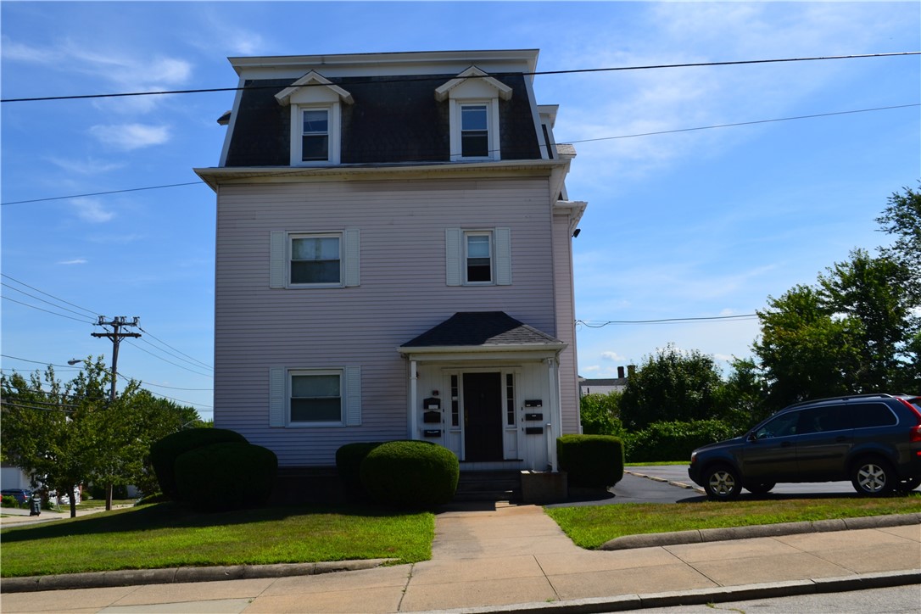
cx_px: 460
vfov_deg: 43.6
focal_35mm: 30
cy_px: 307
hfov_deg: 61.9
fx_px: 767
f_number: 10
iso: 100
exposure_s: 1/200
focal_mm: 20
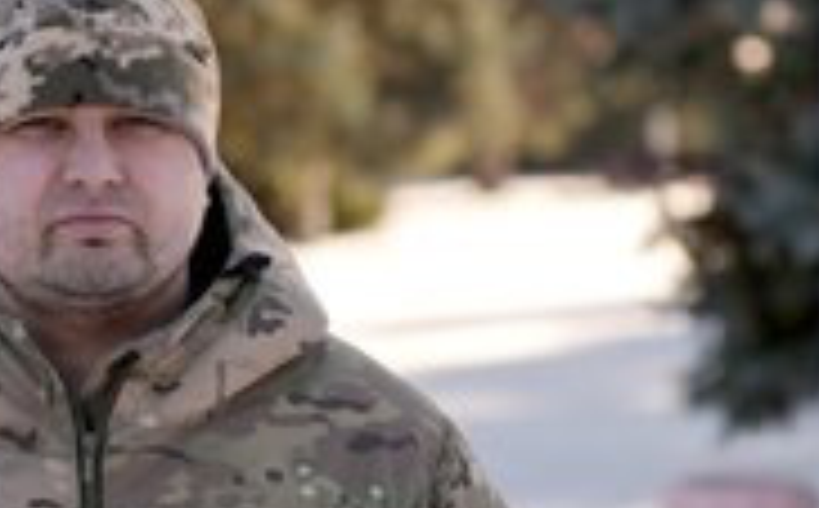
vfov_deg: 5.2
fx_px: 5548
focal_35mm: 249
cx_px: 364
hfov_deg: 8.4
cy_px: 414
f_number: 2.8
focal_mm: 74
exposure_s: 1/1000
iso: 100
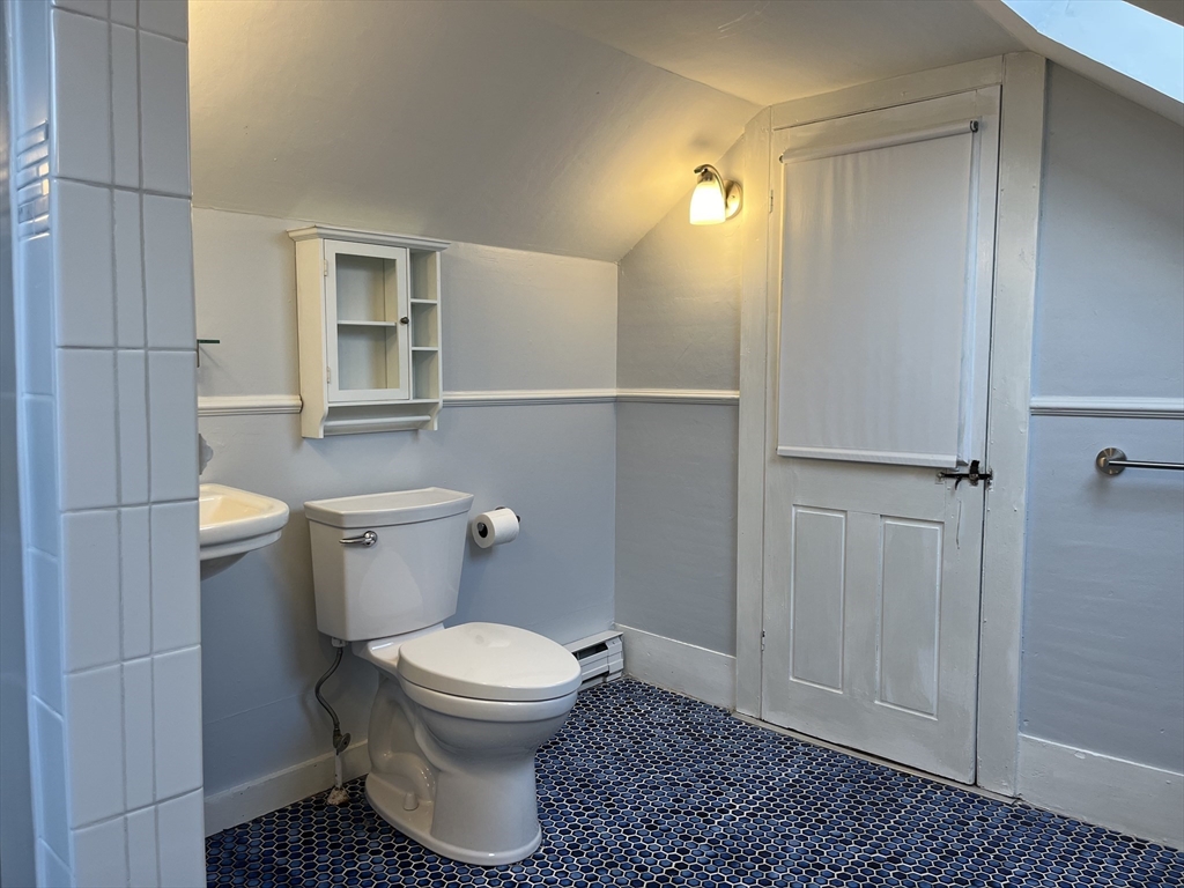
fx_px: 889
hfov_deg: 67.3
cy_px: 444
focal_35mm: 26
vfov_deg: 53.1
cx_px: 592
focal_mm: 5.1
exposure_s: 1/120
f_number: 1.6
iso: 64
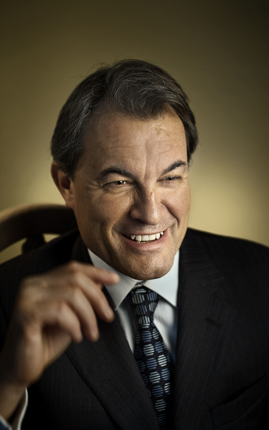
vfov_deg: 38.9
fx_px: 610
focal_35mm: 52
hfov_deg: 24.9
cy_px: 211
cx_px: 143
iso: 200
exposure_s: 1/15
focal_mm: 50
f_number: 2.8
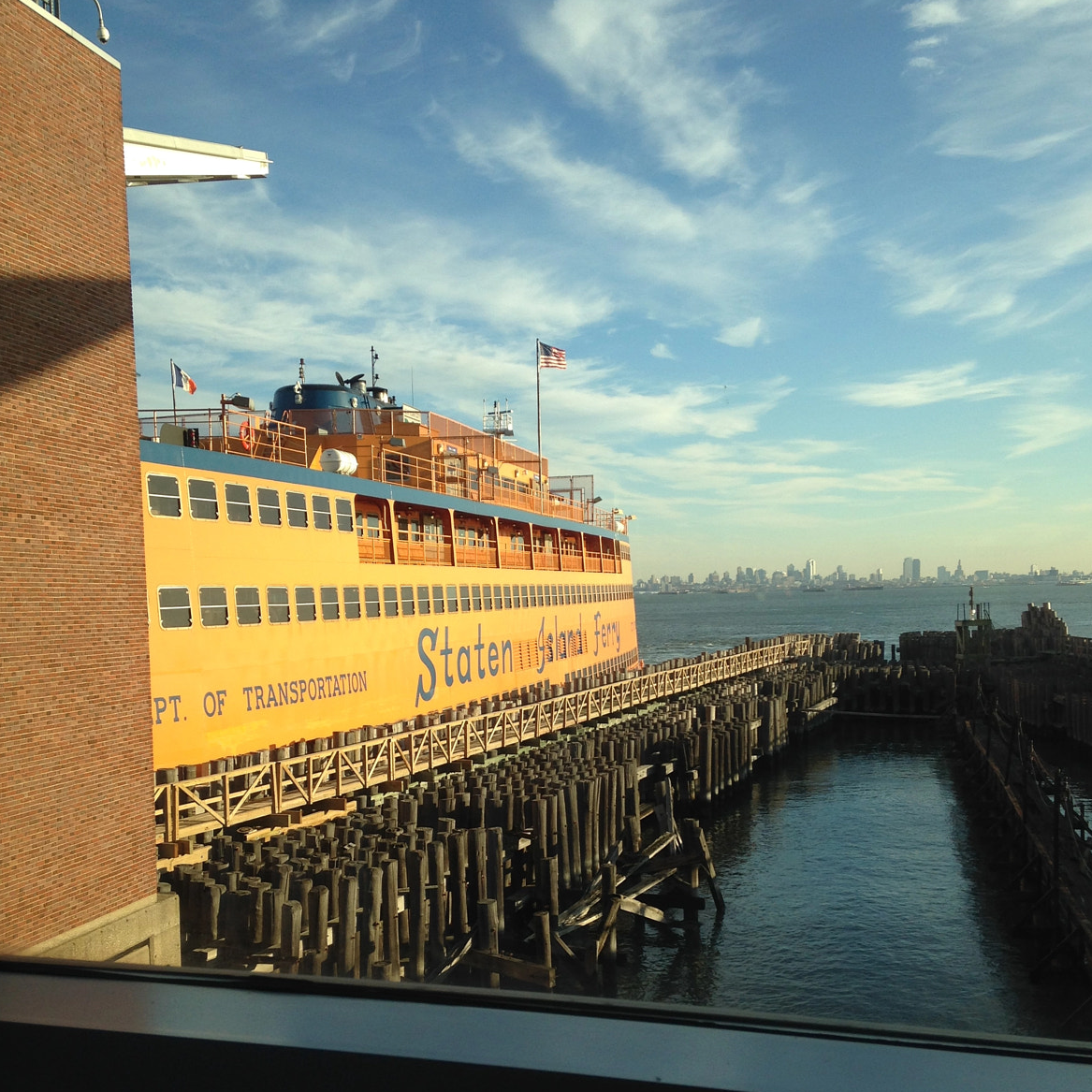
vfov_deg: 41.6
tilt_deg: -2.9
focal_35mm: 40
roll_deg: -0.6
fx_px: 1428
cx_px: 542
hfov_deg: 41.9
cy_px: 670
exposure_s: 1/733
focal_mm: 4.12
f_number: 2.4
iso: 50
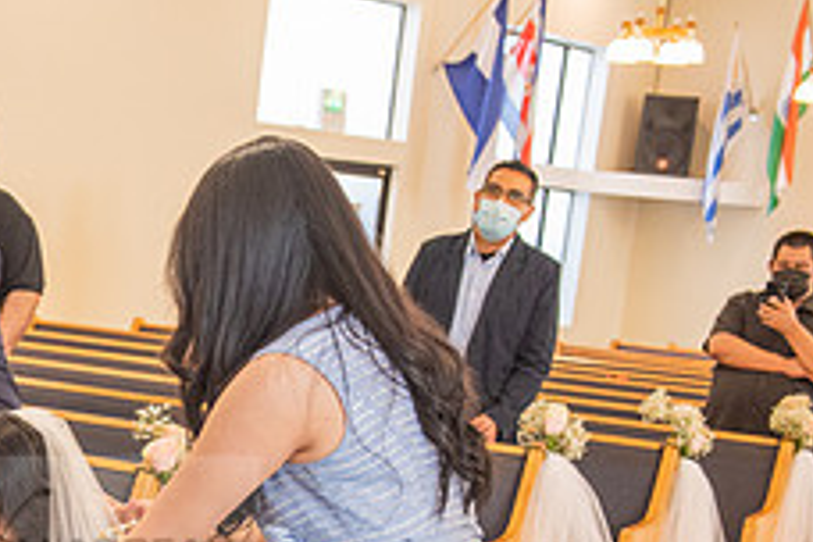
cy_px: 540
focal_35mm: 89
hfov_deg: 21.8
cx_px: -43
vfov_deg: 15.1
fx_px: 2010
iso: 1250
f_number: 5
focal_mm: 35
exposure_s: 1/100
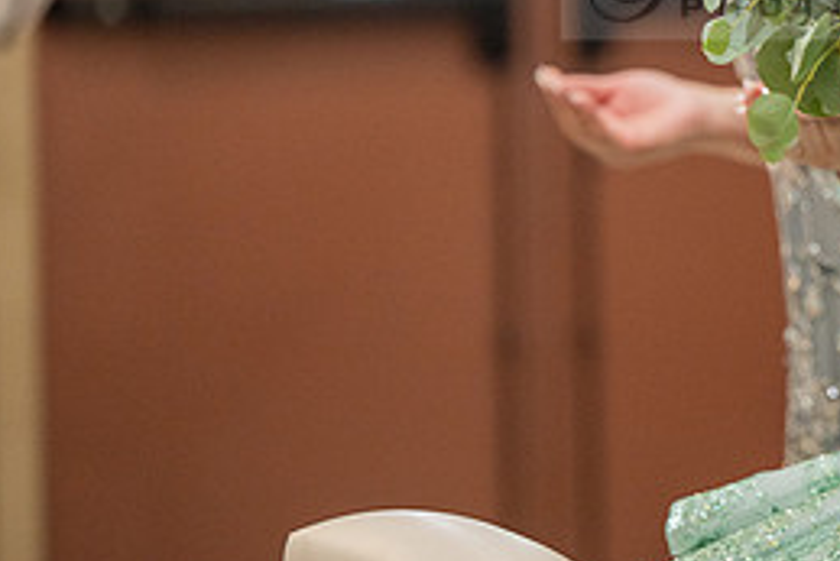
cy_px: -37
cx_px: 843
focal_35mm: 336
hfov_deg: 6.1
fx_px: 7844
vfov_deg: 4.1
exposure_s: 1/200
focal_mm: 150
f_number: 2.8
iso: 1600
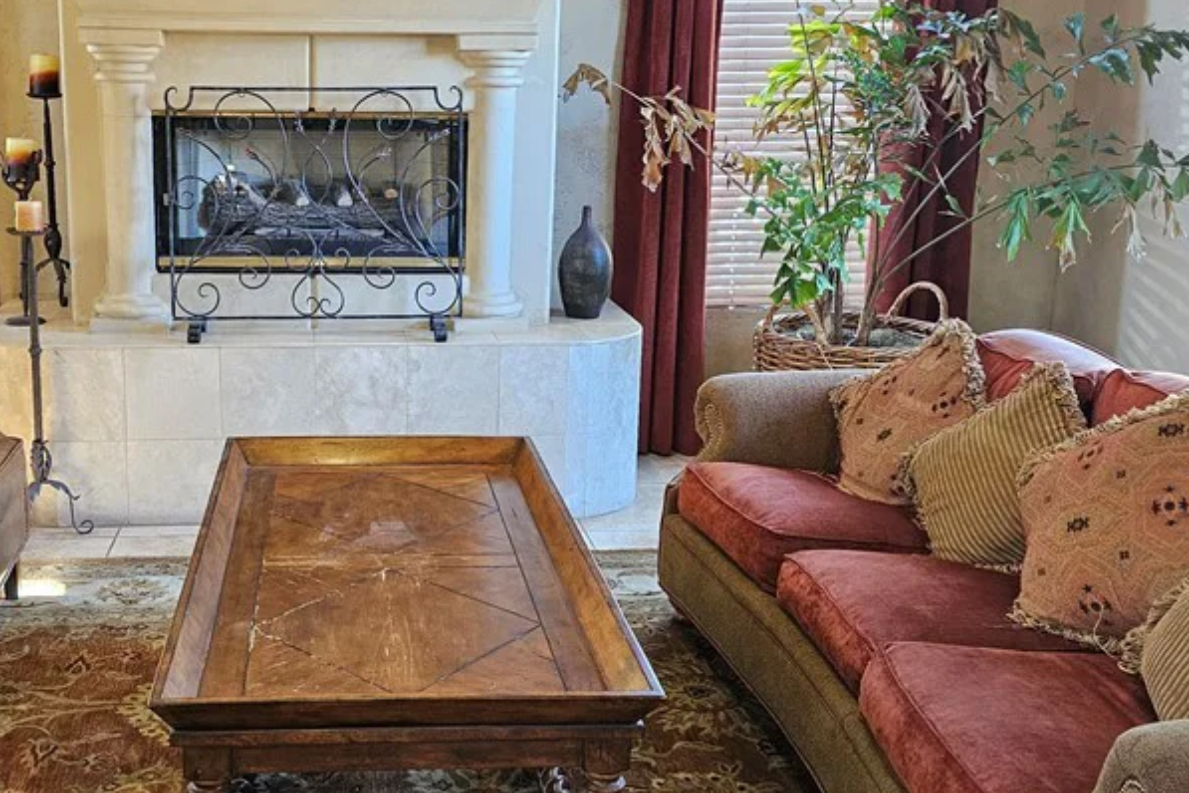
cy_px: 363
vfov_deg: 32.6
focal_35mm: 41
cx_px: 402
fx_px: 1354
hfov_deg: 46.7
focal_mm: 6.3
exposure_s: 1/120
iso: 640
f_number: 1.7
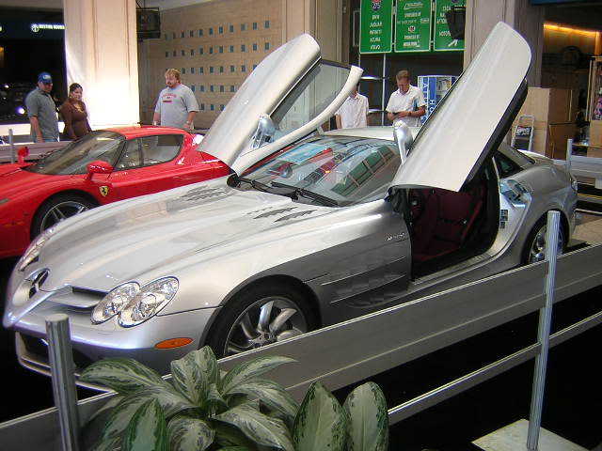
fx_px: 626
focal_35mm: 36
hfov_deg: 51.4
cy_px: 226
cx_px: 301
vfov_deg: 39.7
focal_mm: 4.7
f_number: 2.6
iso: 100
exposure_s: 1/35.2
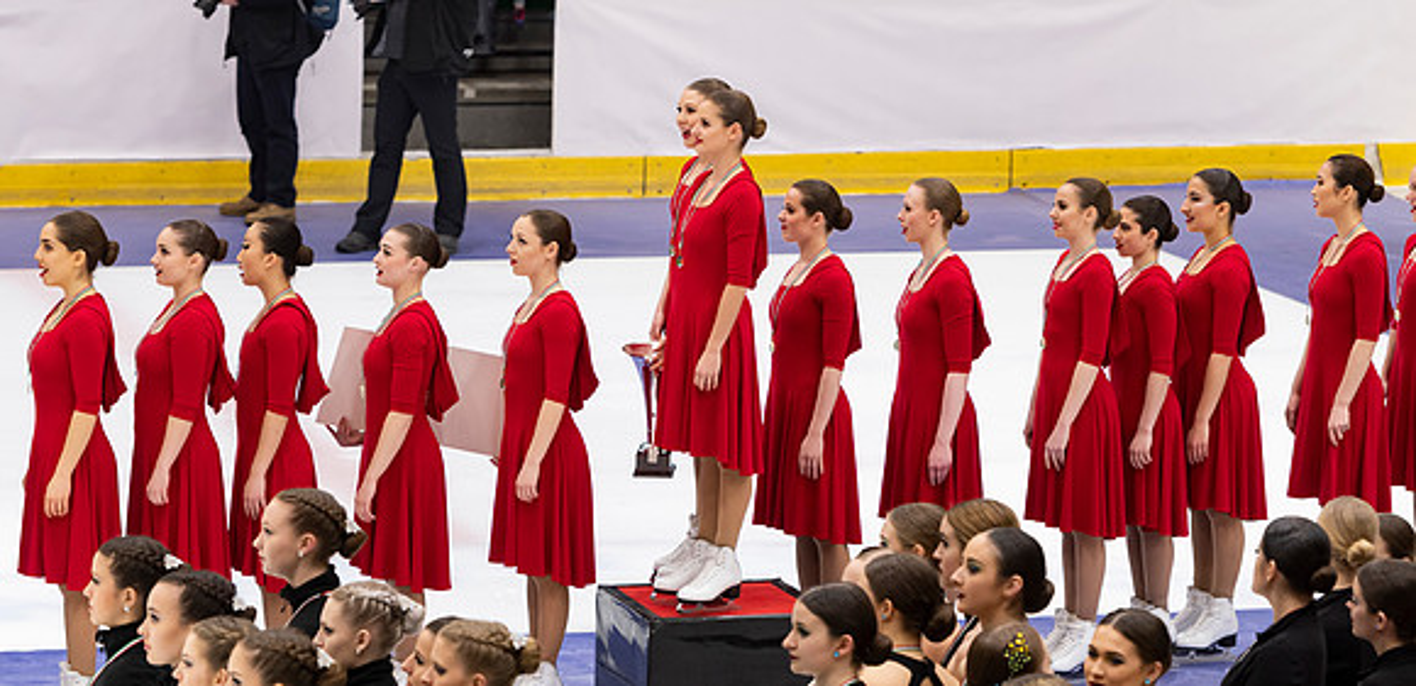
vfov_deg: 5.5
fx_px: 7122
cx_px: 706
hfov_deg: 11.4
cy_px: 220
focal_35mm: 196
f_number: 4.5
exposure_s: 1/125
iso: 800
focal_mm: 120
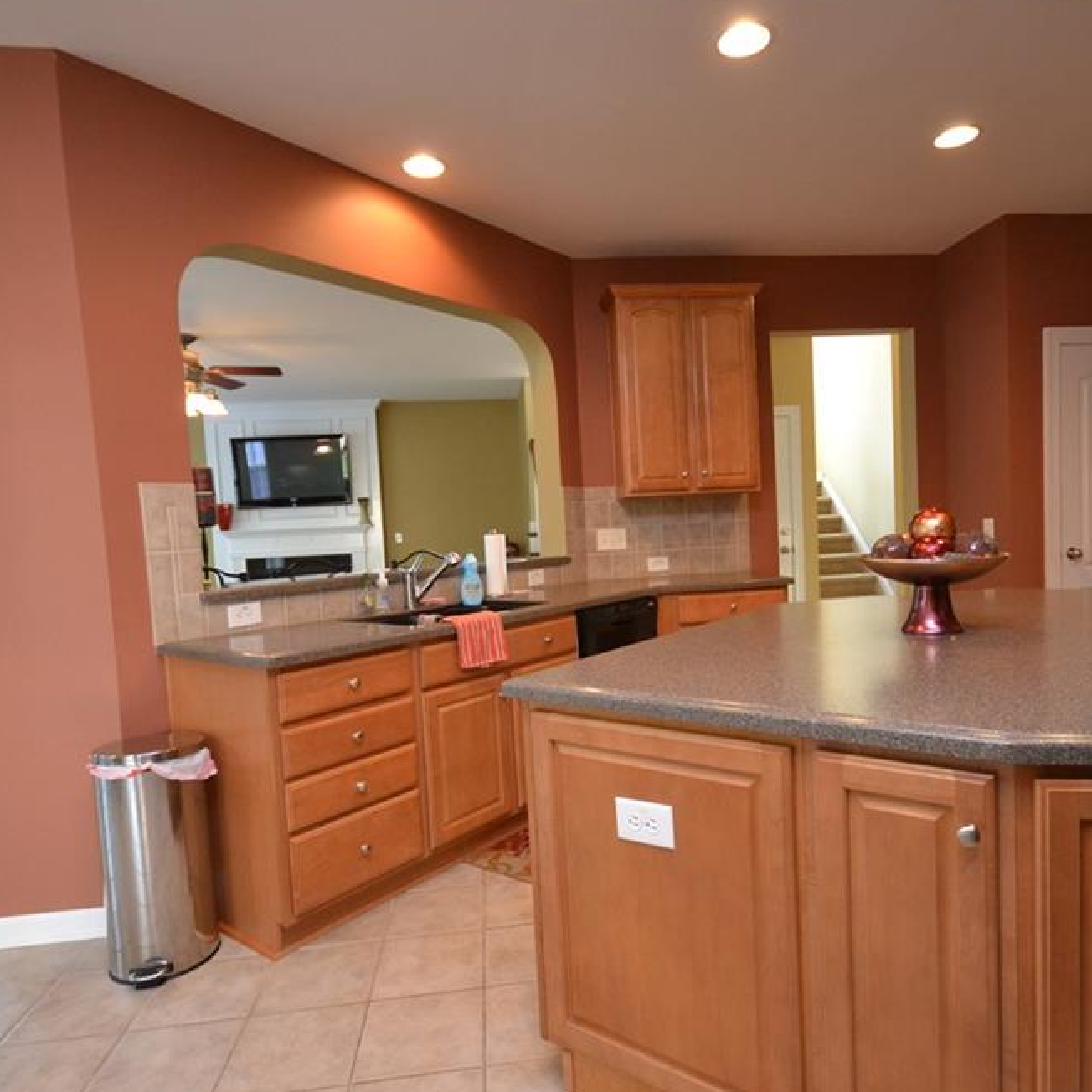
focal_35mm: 20
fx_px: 714
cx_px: 585
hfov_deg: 74.7
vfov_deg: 74.8
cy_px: 559
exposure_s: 1/60
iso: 1250
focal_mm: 10
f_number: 4
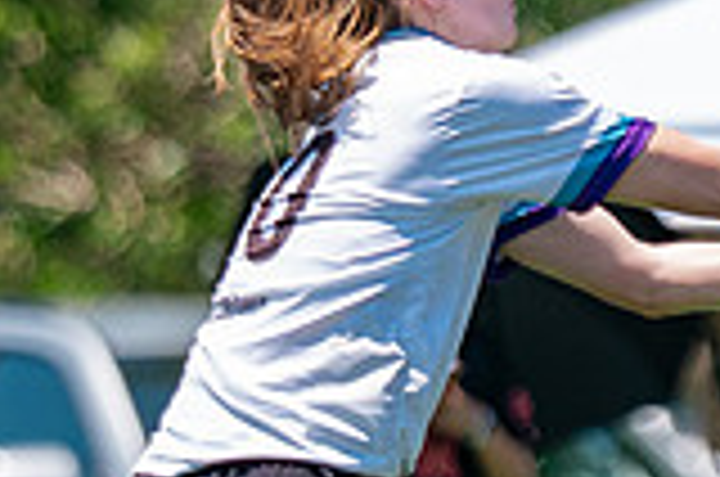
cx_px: 814
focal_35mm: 1213
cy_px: 221
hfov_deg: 1.7
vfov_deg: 1.1
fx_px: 24212
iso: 250
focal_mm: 200
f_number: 2.8
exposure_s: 1/3200
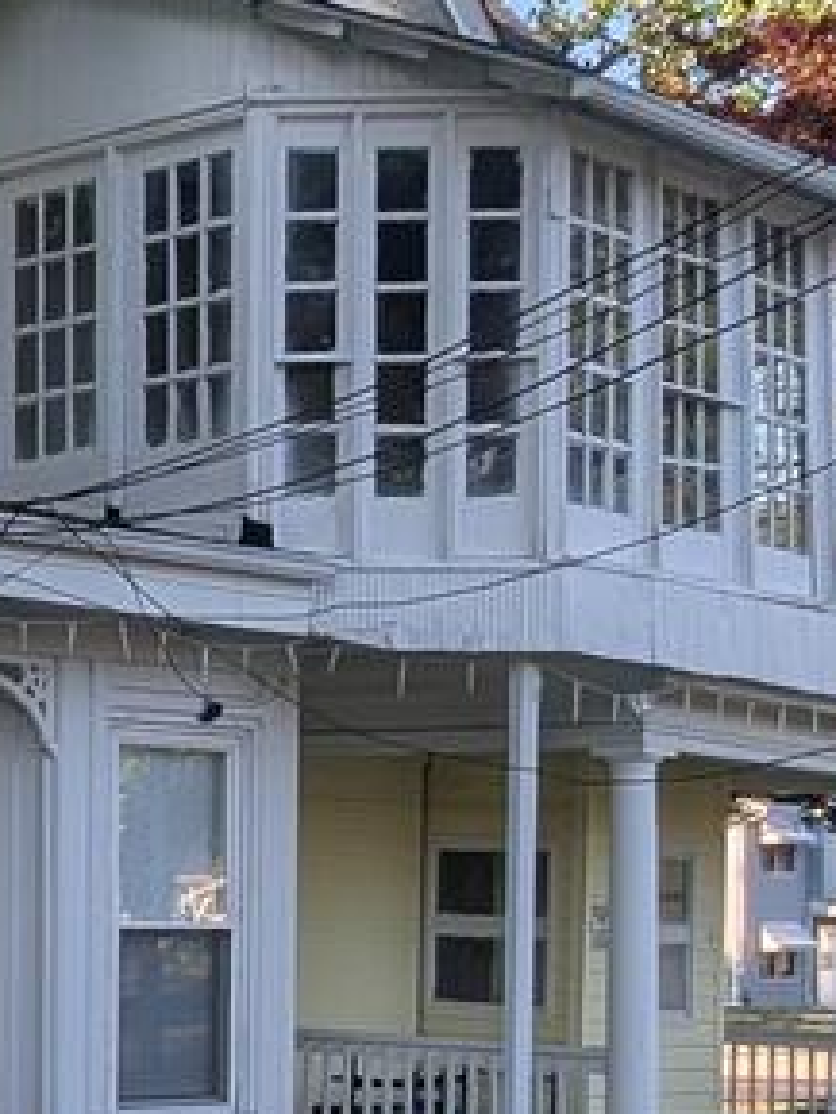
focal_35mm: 85
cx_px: -528
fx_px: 2735
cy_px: 917
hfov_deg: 15.6
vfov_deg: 22.6
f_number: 2.2
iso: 39
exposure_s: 1/497
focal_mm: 2.35
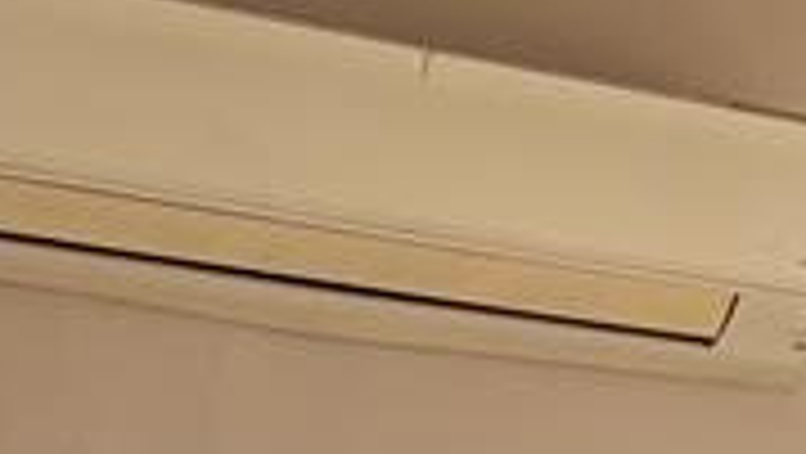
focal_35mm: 162
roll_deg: +2.4
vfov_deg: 6.9
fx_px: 3465
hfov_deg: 11.6
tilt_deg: +0.8
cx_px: 1747
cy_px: 1223
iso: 64
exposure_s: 1/1587
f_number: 1.6
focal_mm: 5.96
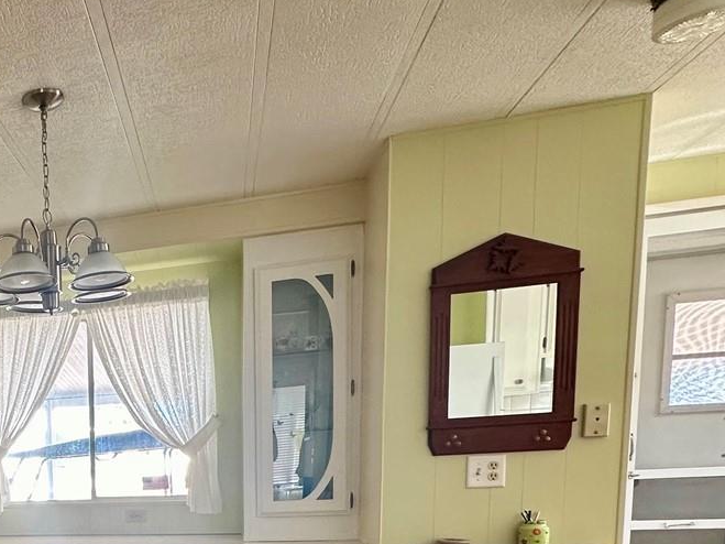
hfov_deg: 44.9
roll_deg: +2.7
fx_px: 712
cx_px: -14
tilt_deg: -6.3
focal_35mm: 34
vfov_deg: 37.4
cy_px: 543
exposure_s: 1/99
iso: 125
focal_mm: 2.22
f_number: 2.2
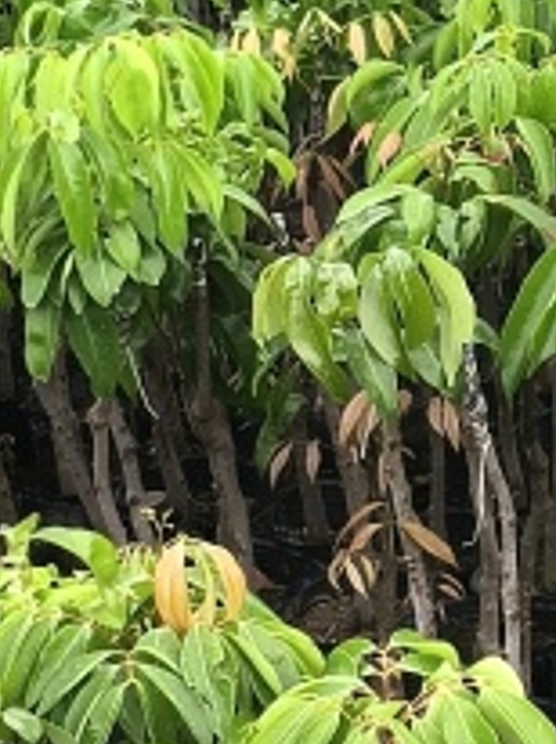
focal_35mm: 140
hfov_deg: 10.4
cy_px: 276
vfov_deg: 14.1
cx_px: 639
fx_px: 3004
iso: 50
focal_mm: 3.61
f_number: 1.8
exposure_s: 1/137
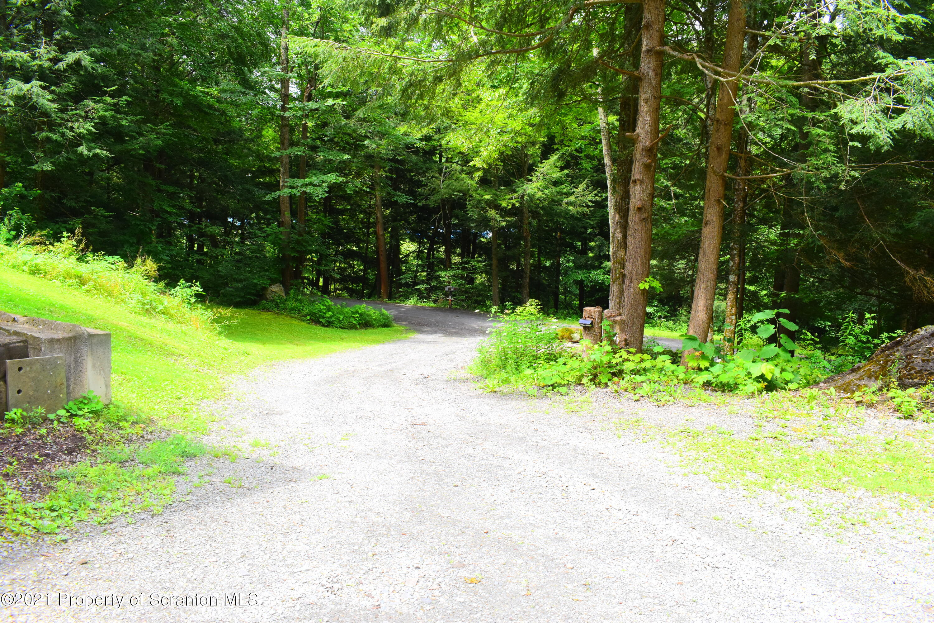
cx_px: 467
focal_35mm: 30
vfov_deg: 43.6
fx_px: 778
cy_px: 312
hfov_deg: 61.9
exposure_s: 1/250
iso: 400
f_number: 8
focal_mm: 20
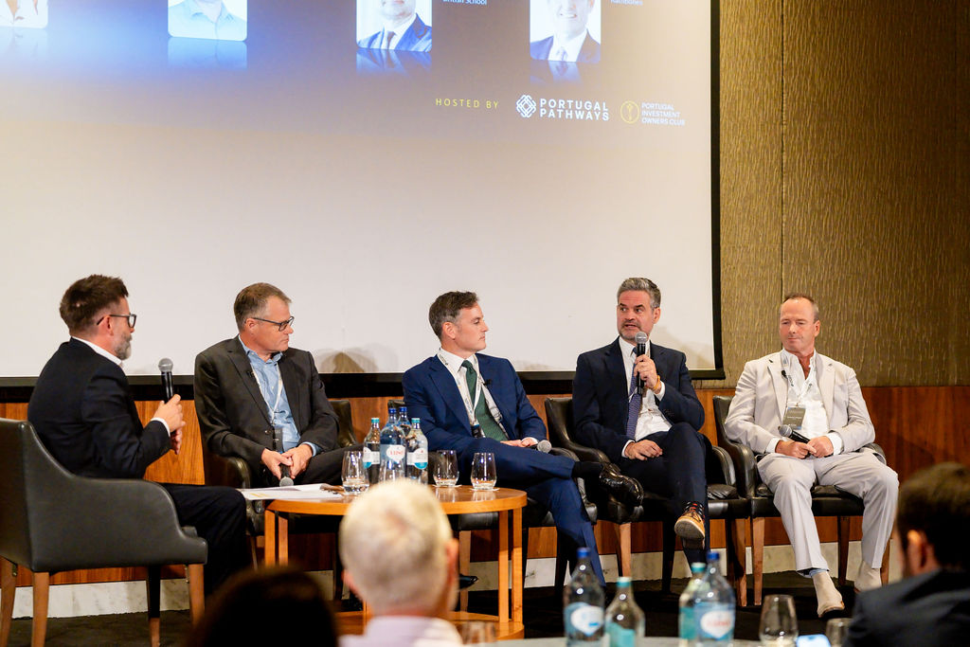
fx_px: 2050
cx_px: 495
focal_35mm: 76
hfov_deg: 26.6
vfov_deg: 17.9
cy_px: 313
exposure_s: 1/250
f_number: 2.8
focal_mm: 73
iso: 6400
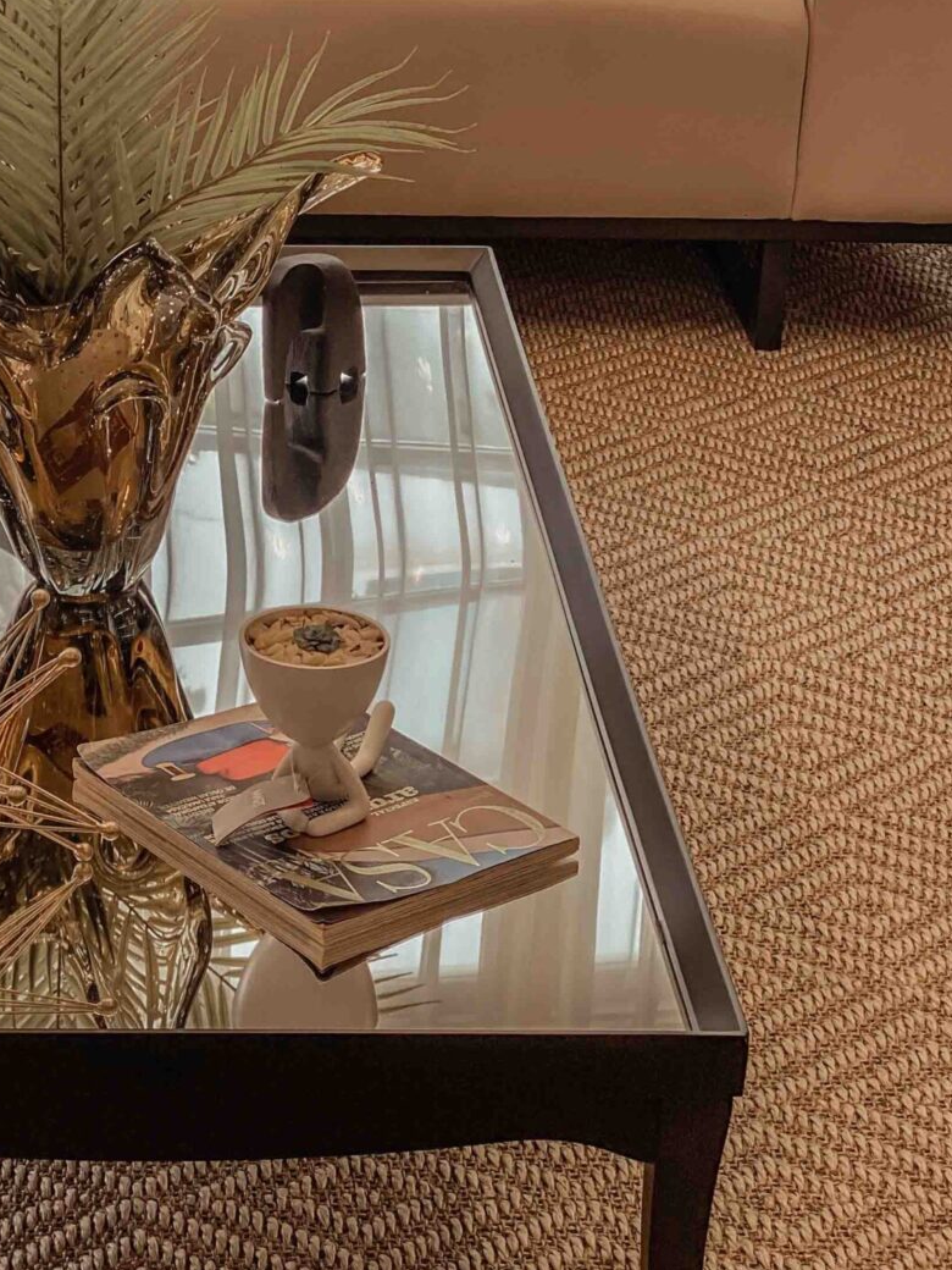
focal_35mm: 96
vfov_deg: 20.4
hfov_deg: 15.2
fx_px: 3520
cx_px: 117
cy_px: 435
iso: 40
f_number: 2
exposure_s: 1/122
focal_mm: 6
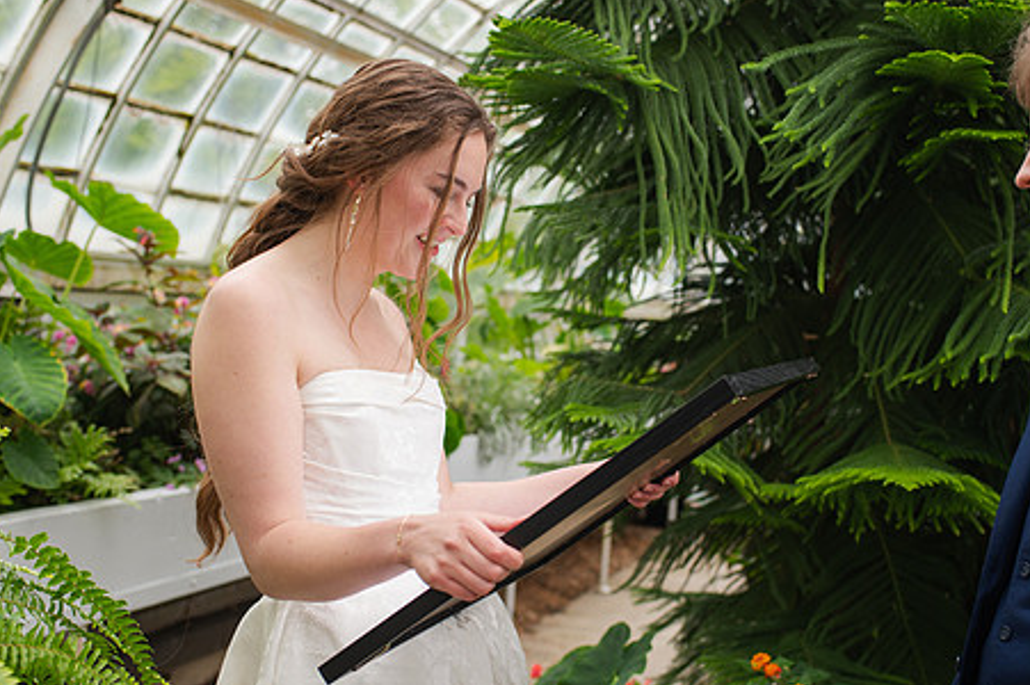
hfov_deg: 43.6
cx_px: 548
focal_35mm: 45
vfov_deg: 29.8
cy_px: 356
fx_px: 1287
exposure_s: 1/320
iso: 160
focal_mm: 35
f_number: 3.2
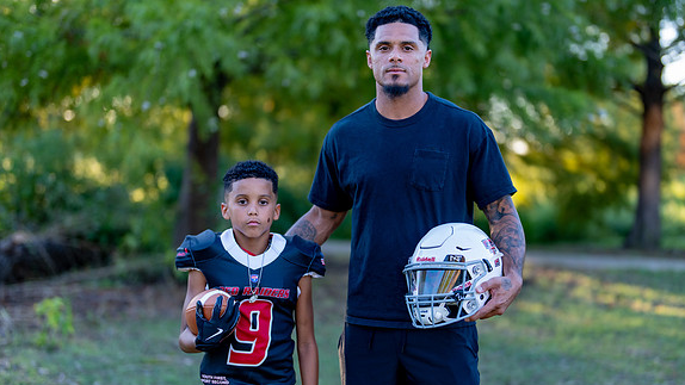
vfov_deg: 19.7
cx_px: 371
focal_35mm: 61
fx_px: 1108
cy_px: 226
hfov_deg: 34.3
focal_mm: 50
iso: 100
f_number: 1.2
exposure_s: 1/400
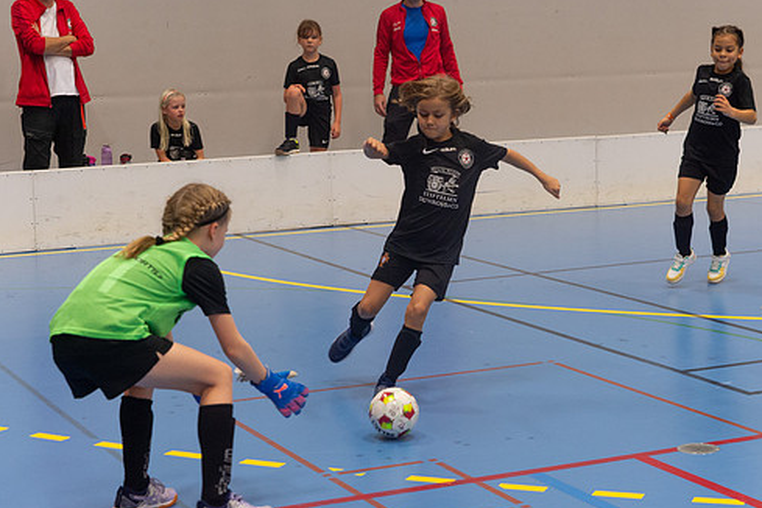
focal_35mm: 86
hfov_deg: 23.6
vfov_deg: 15.9
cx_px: 436
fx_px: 1820
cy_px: 220
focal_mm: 70
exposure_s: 1/400
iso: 2500
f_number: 3.5
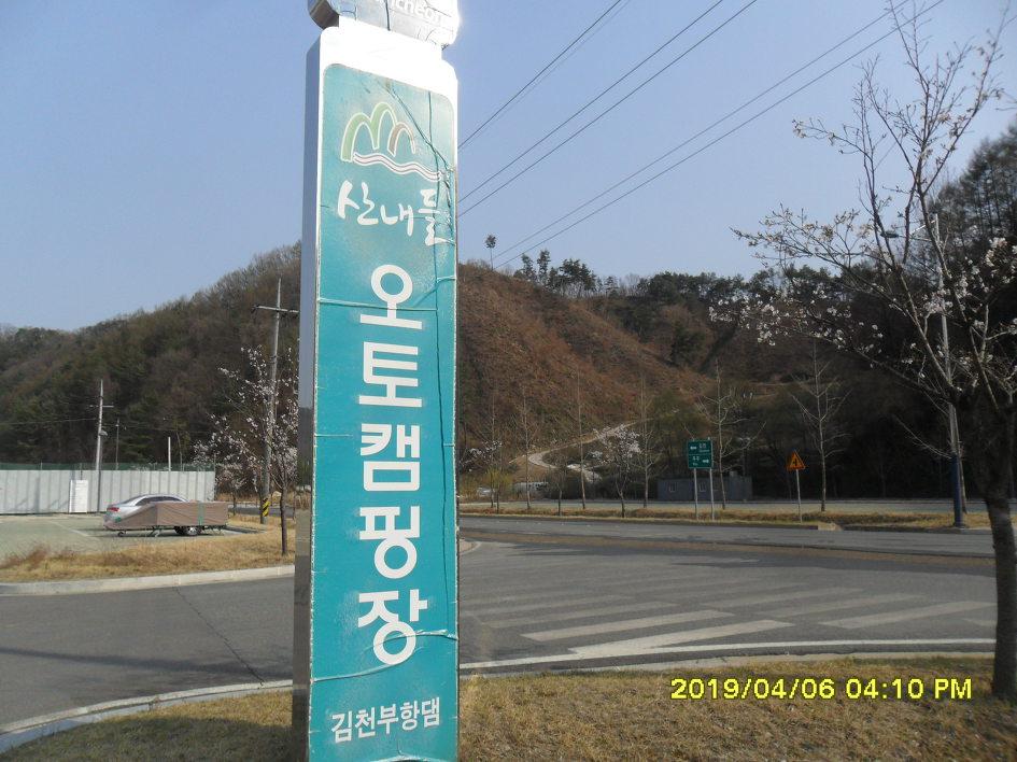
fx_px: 793
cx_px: 508
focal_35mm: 27
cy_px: 381
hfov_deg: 65.3
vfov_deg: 51.3
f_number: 8.9
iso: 100
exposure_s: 1/180
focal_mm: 4.9
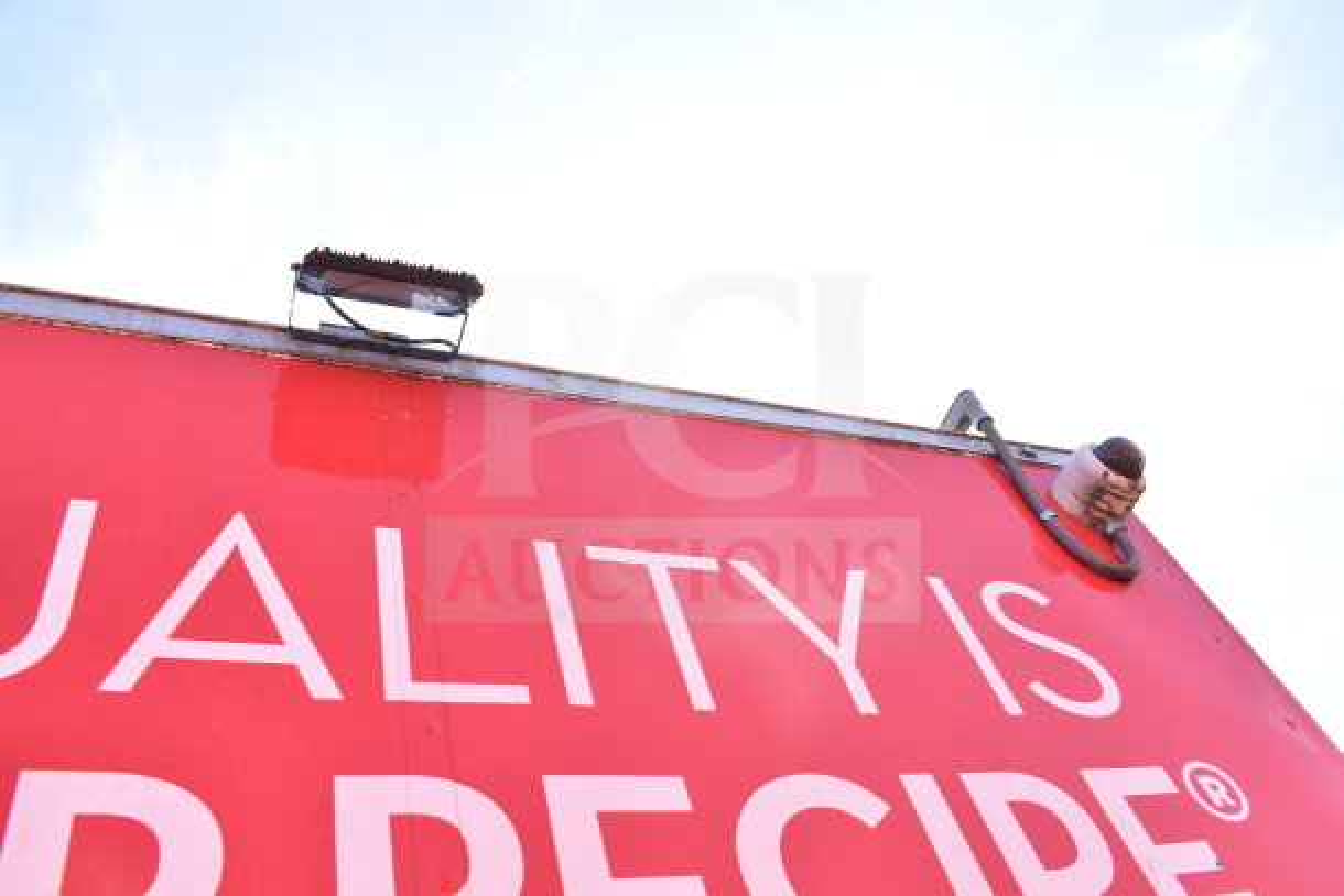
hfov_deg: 67.4
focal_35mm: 27
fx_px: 1008
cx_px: 672
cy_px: 448
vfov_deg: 48.0
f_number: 7.1
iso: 200
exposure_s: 1/200
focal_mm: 18
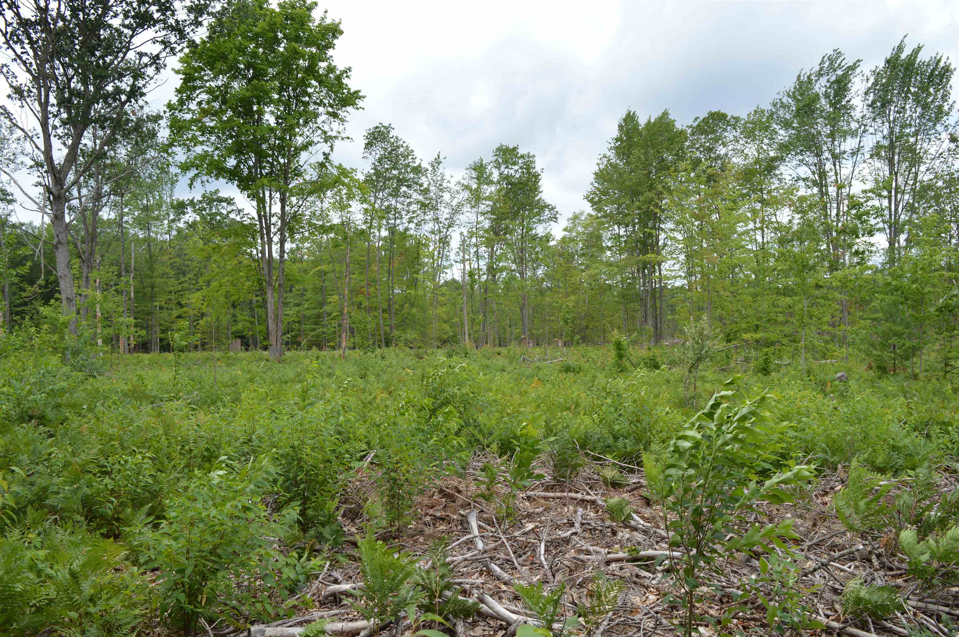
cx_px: 480
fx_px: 719
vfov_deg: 47.8
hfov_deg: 67.4
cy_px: 318
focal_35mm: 27
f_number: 7.1
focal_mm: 18
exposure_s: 1/200
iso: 100
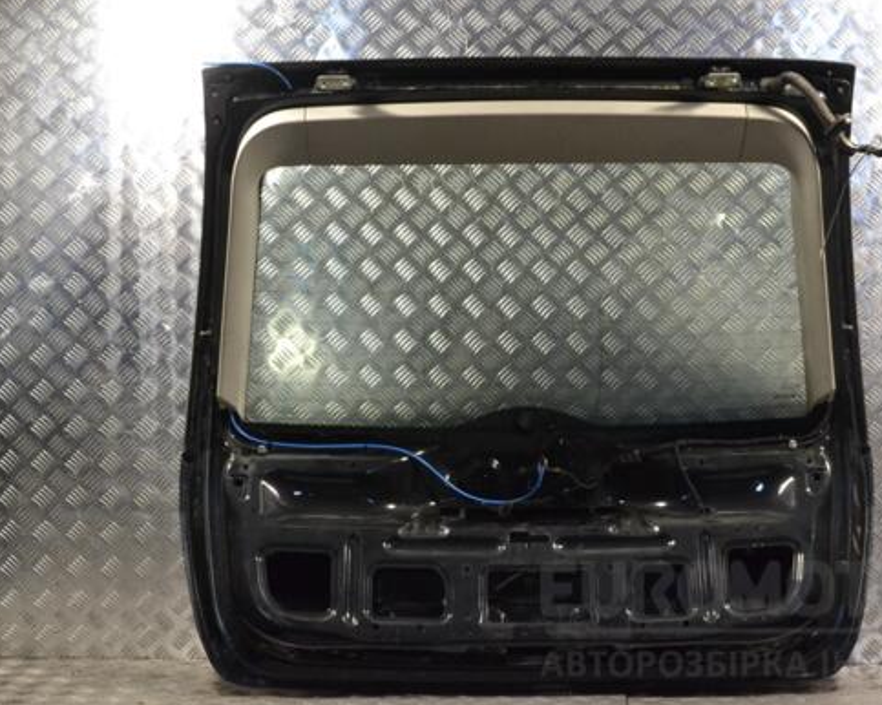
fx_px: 1644
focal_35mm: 63
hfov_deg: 30.0
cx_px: 506
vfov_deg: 24.2
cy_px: 345
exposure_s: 1/320
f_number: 9
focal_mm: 36
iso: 3200
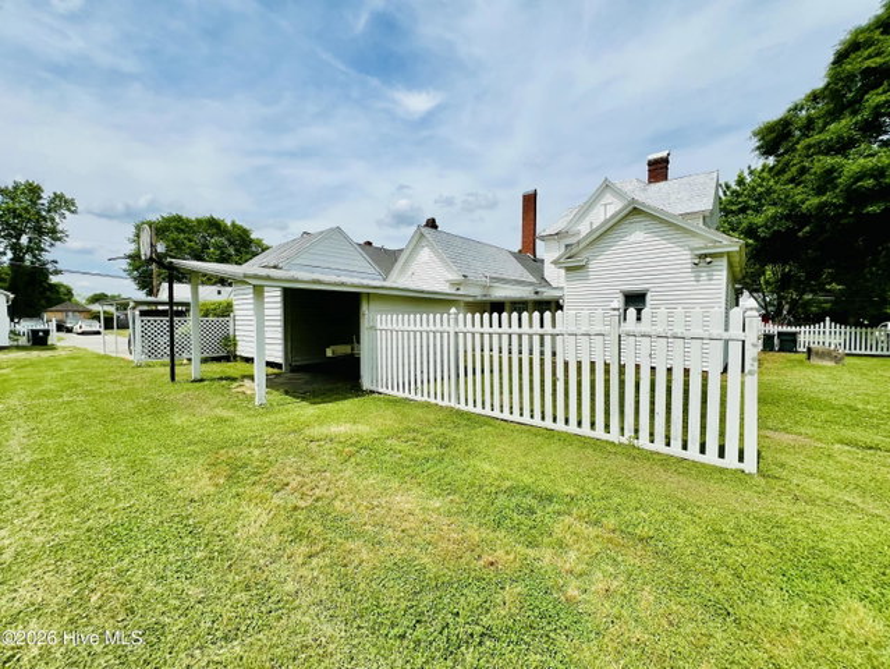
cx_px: 445
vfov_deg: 90.0
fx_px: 334
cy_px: 334
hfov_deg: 106.1
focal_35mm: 13
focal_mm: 1.57
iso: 32
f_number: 1.8
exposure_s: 1/3040
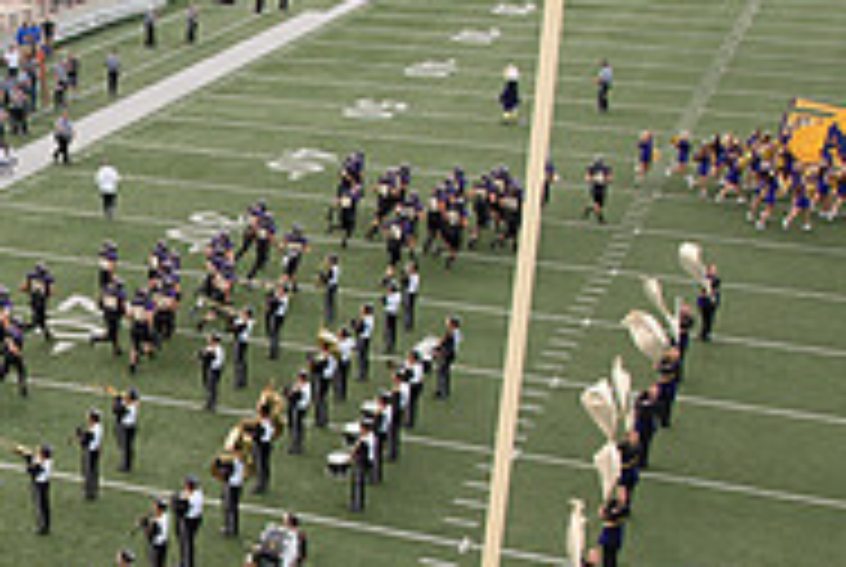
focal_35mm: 74
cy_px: 389
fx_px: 1742
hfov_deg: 25.5
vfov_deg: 18.4
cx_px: -63
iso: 640
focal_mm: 24
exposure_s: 1/640
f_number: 6.3
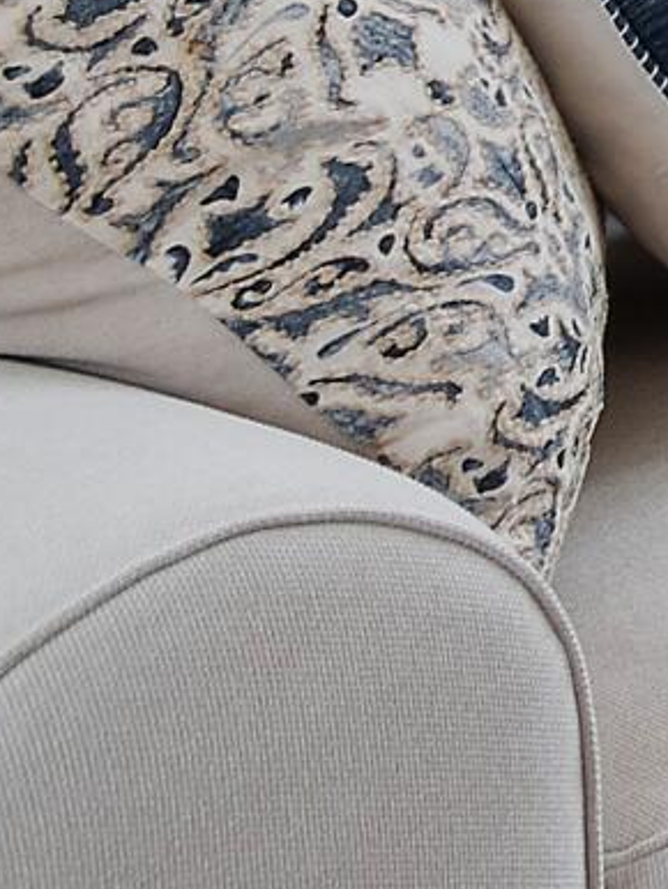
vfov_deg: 13.7
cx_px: 2799
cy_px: -1119
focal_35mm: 112
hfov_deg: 7.7
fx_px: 2879
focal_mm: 10
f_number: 4.5
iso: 100
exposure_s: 1/30
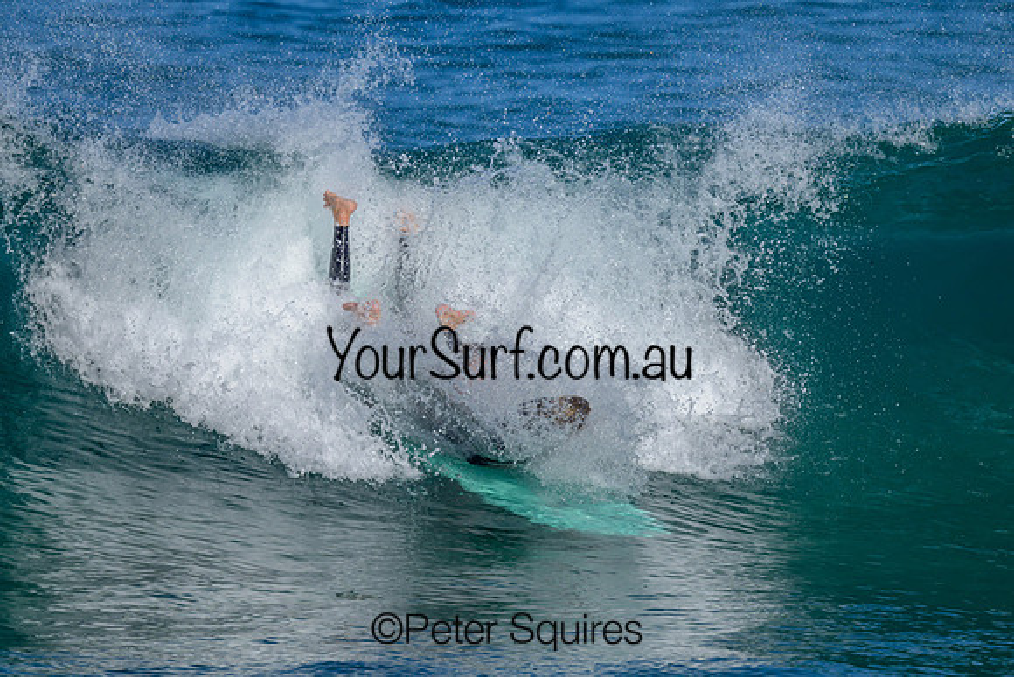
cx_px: 480
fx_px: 30953
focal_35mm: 1099
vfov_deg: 1.3
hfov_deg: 1.9
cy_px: 265
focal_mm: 800
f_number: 8
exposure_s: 1/2000
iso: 250
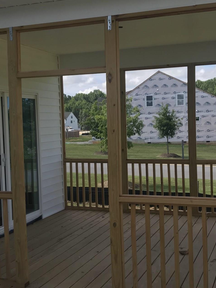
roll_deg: +2.3
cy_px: 146
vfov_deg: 37.5
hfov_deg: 28.6
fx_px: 424
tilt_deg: -0.6
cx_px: 105
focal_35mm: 51
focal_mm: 3.99
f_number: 1.8
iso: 20
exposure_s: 1/1244
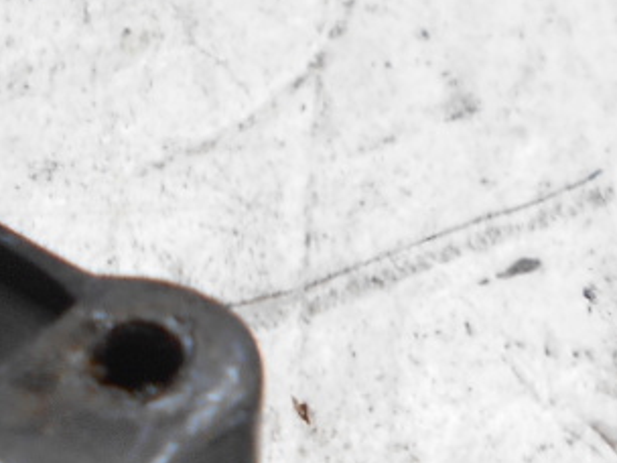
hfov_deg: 14.2
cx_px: 30
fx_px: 2442
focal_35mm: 137
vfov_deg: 10.3
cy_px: 800
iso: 80
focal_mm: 4.6
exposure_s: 1/30
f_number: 3.2
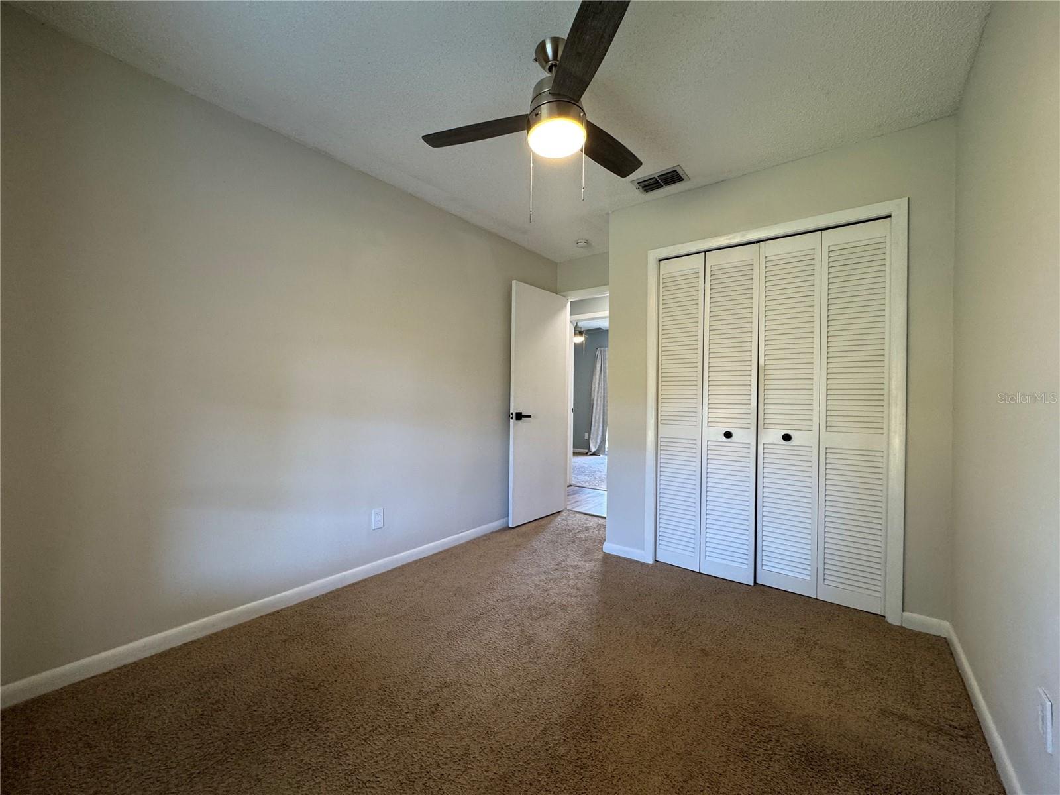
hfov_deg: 102.1
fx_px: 429
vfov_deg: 85.7
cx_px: 530
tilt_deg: -0.8
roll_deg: -1.4
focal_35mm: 14
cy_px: 398
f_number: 2.2
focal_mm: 2.22
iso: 200
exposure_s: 1/120
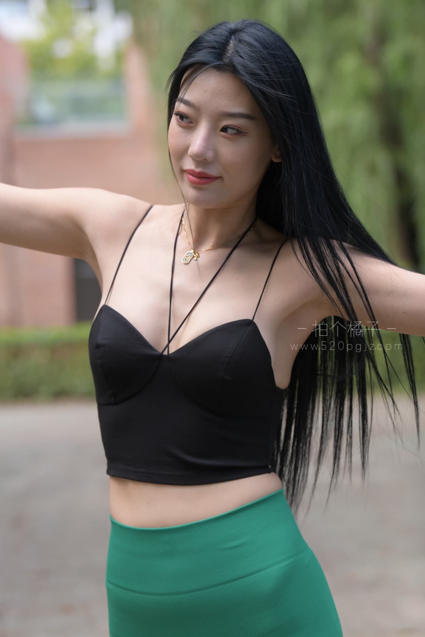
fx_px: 1859
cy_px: 318
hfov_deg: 13.0
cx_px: 212
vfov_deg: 19.5
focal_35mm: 105
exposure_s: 1/640
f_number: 4
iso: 500
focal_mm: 105
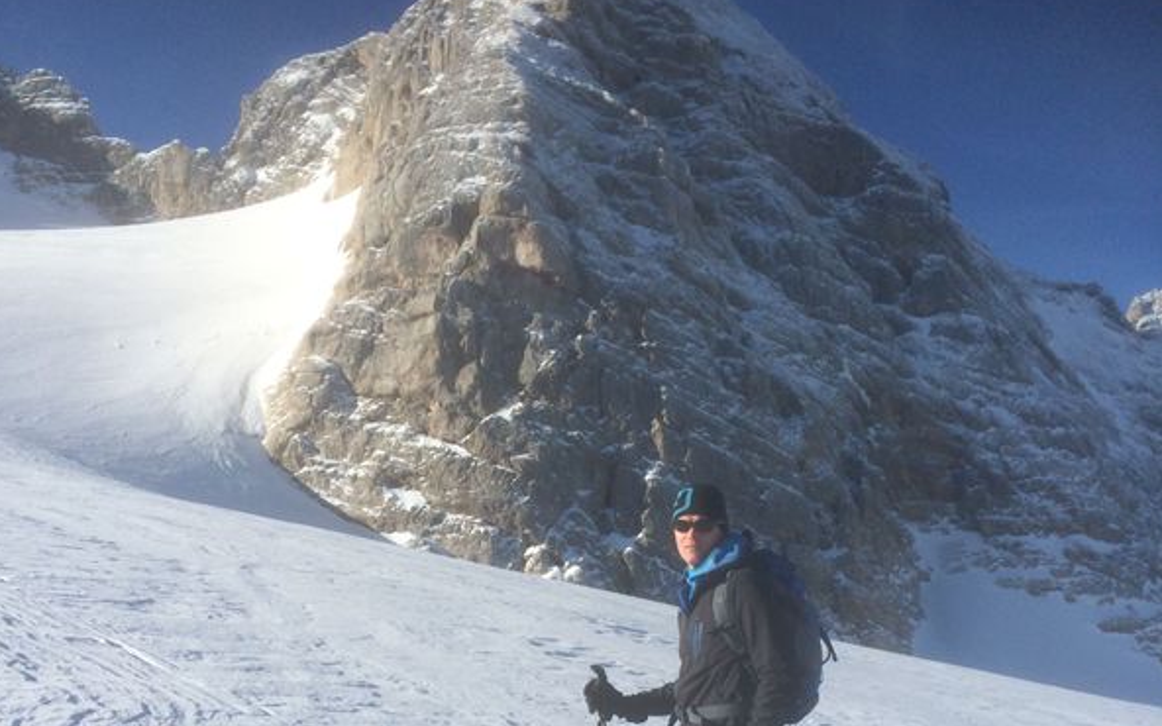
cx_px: 577
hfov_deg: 46.2
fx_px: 1362
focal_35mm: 43
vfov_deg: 29.3
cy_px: 571
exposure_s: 1/2283
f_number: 2.2
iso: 40
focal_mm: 4.12
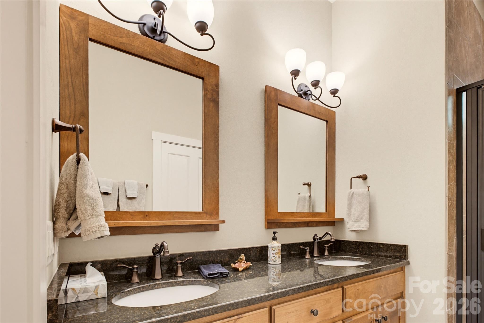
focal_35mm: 16
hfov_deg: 96.7
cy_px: 162
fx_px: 215
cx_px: 242
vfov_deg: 73.7
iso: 100
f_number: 8
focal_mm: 11
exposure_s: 3.2
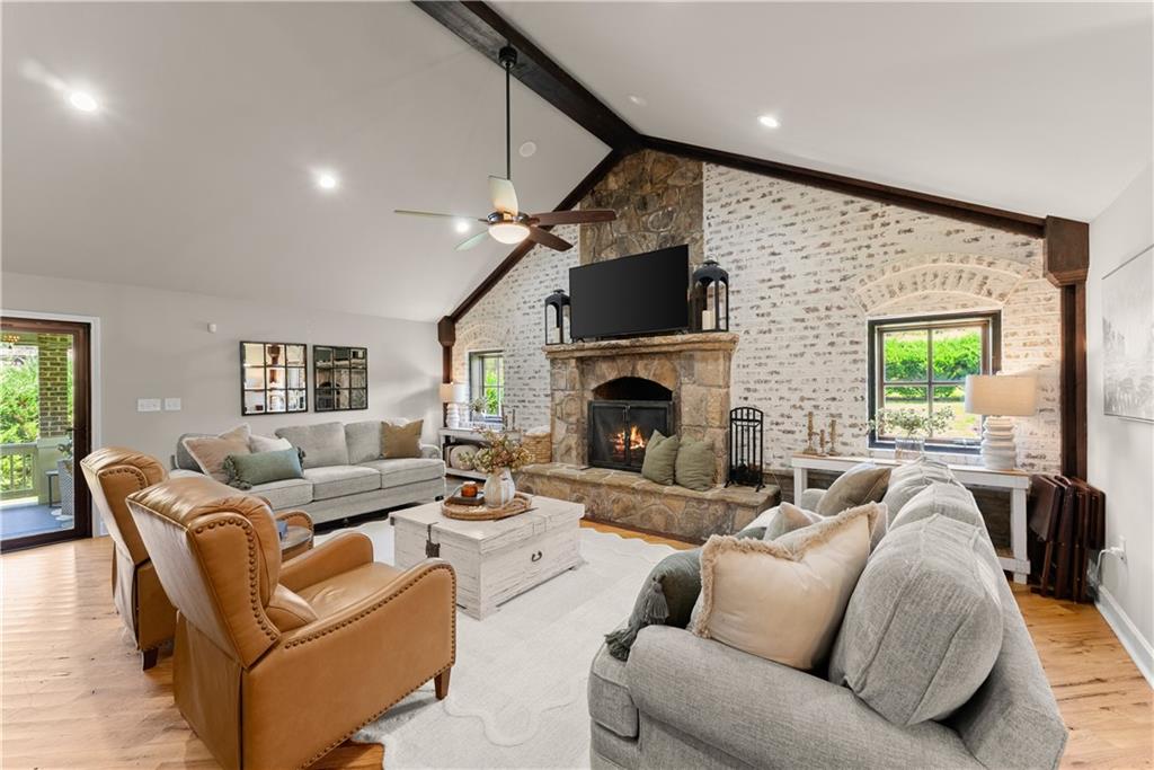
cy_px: 385
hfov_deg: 104.2
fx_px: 449
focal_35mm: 14
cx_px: 577
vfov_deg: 81.2
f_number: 7.1
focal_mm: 14
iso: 800
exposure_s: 1/5
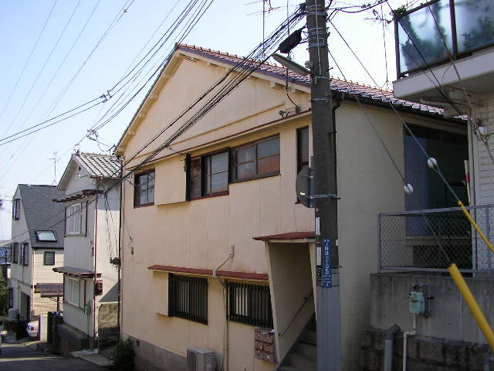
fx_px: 542
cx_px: 247
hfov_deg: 49.0
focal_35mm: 38
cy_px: 186
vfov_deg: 37.7
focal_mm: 5.8
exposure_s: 1/345
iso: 71
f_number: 4.1
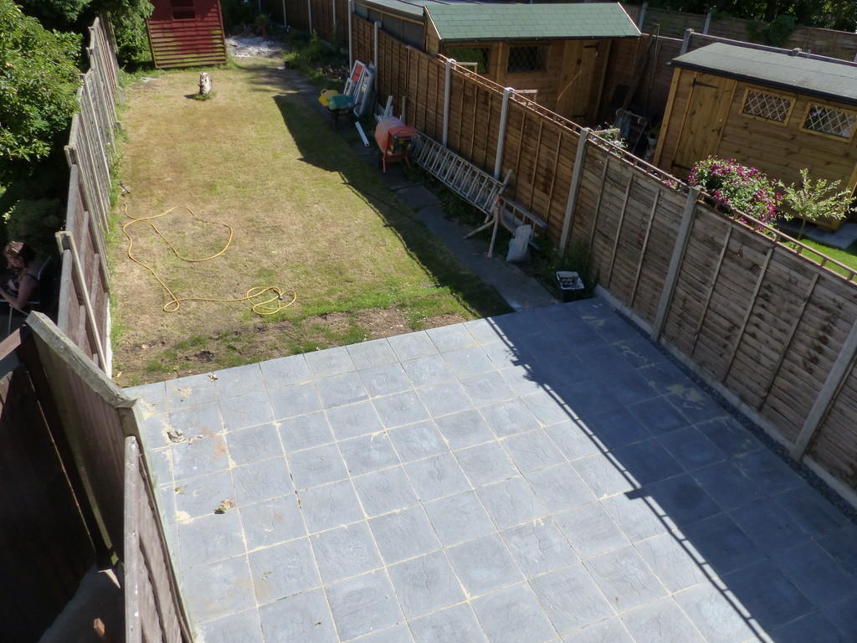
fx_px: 619
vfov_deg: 54.9
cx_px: 428
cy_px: 322
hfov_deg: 69.4
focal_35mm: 25
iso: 160
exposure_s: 1/800
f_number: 4
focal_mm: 4.5
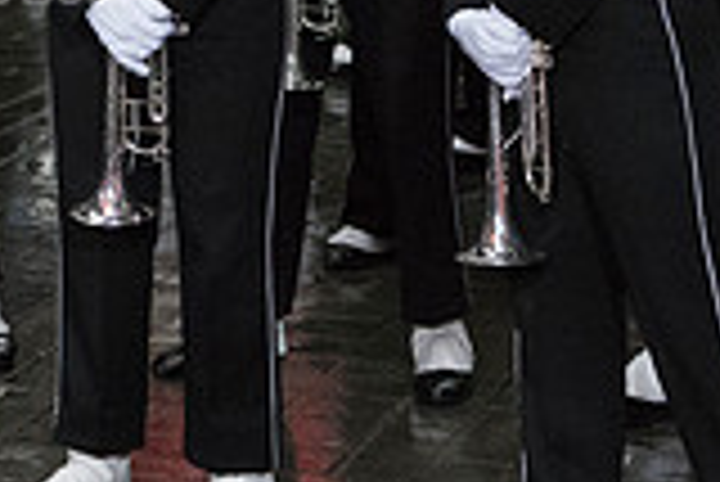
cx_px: -40
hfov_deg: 10.0
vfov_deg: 6.7
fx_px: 4064
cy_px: -209
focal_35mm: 203
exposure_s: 1/2500
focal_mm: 56
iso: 10000
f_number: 4
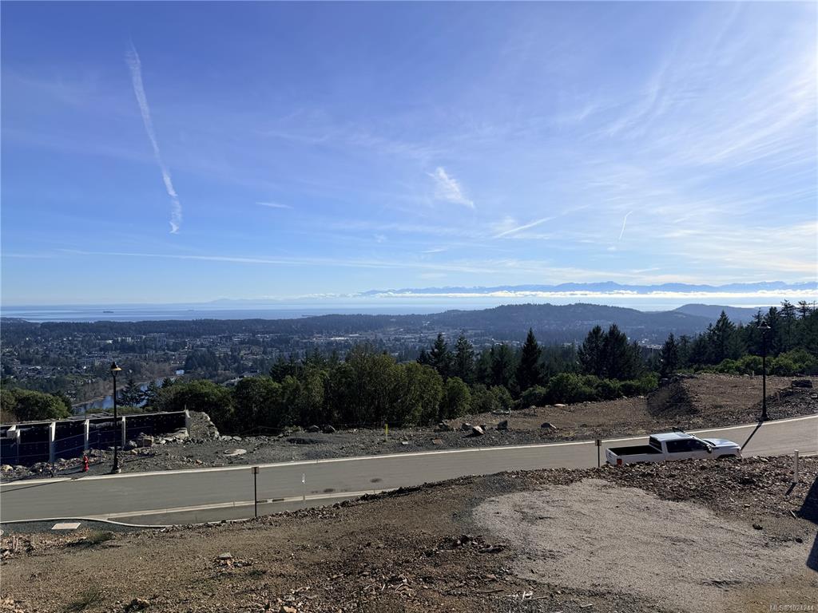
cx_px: 409
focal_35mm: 24
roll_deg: +0.1
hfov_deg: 71.6
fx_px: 567
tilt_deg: -0.6
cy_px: 306
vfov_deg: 56.8
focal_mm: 6.76
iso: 80
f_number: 1.78
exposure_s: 1/8130
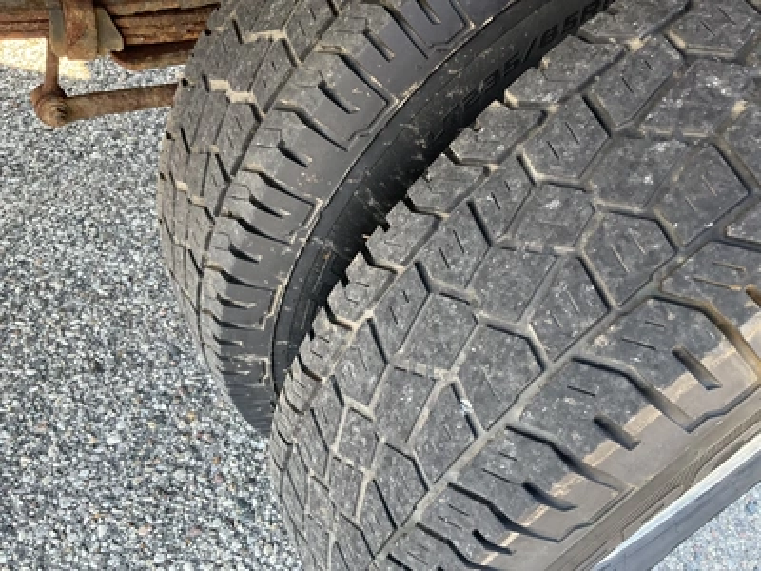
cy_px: 286
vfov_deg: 48.2
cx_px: 380
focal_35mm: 29
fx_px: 638
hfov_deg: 61.7
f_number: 1.8
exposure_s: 1/122
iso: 64
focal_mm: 3
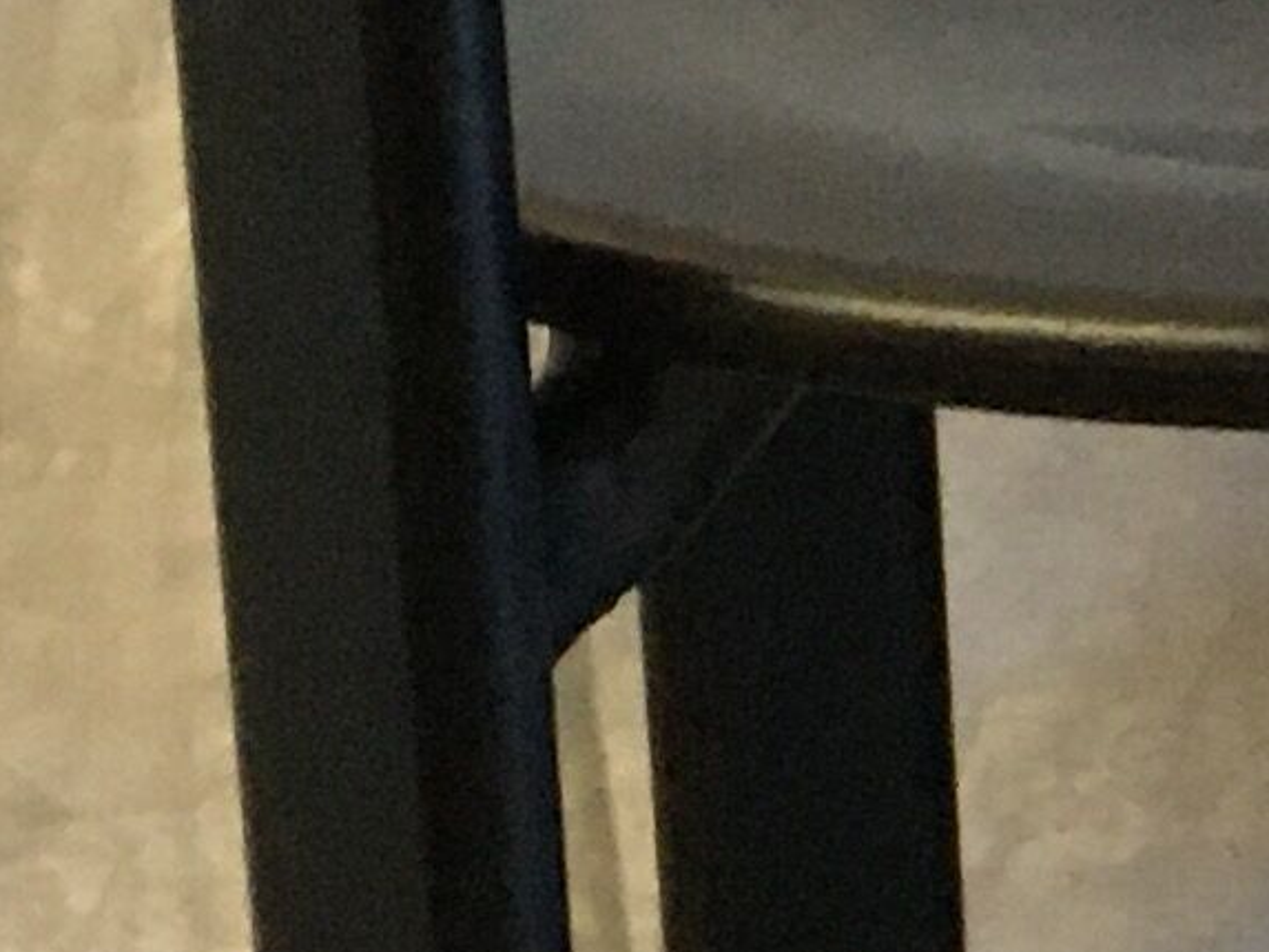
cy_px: 401
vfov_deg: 7.3
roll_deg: -0.2
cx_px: 2881
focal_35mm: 204
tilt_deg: -19.3
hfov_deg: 8.9
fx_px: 7480
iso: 200
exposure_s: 1/25
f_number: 2.2
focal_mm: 4.15
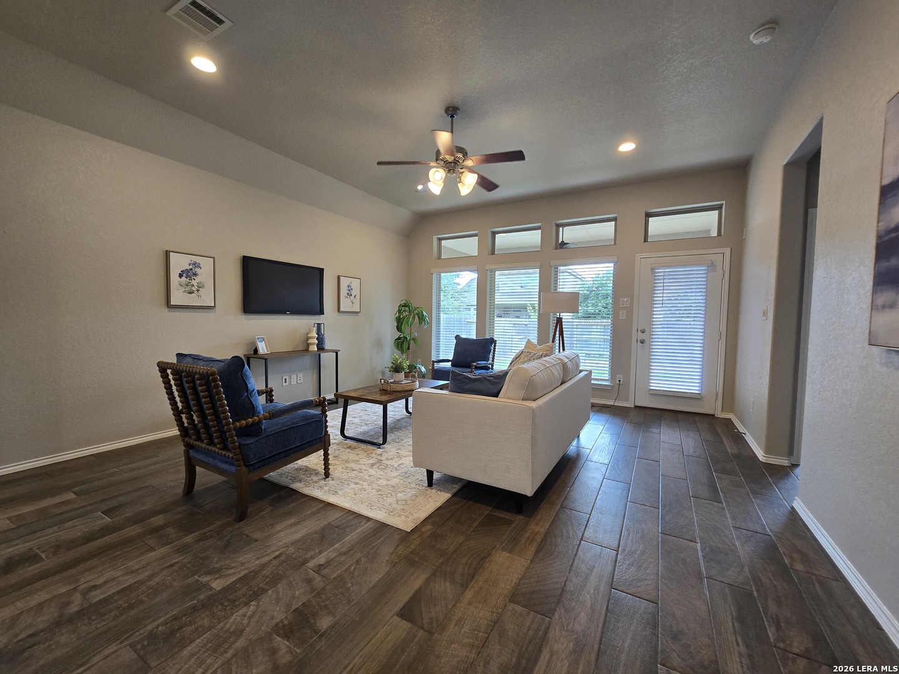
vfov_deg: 89.9
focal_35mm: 13
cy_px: 337
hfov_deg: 106.2
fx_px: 338
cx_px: 450
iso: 125
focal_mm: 2.2
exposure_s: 1/60
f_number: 2.2
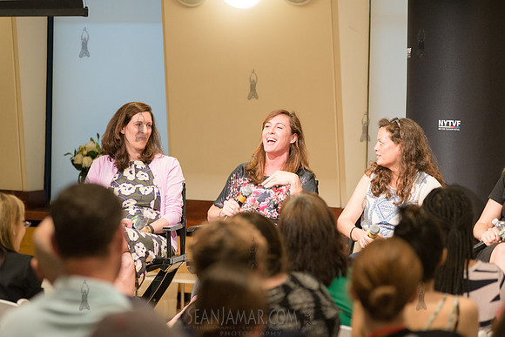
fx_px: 2034
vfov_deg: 9.5
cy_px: 168
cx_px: 252
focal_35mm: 145
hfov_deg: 14.2
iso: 2500
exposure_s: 1/125
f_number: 4
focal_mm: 145
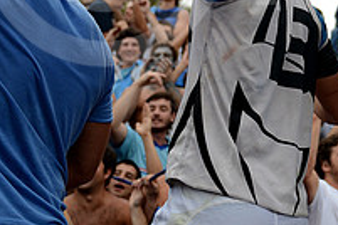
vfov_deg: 13.2
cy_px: -53
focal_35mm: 101
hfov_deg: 19.2
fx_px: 948
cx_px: 392
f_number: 2.8
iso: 500
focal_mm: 35
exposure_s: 1/1000
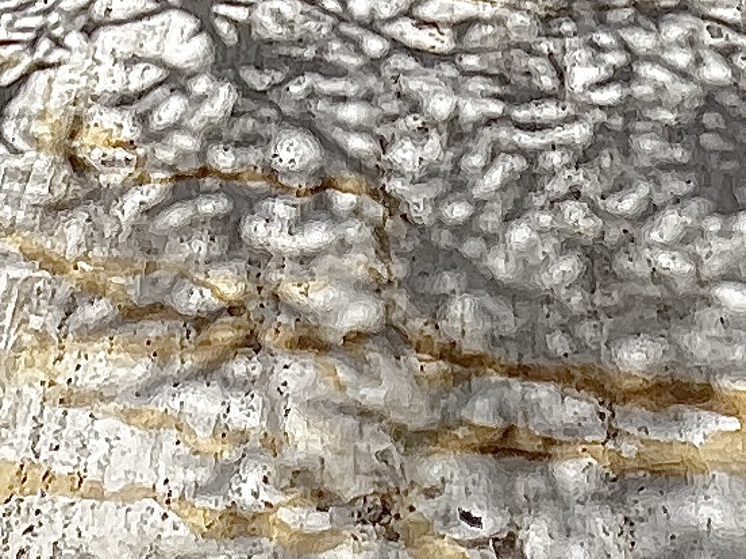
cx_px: 354
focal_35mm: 95
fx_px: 2047
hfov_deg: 20.6
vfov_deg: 9.6
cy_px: -1349
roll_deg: +0.5
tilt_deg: +1.1
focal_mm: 1.57
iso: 32
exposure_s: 1/1946
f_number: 1.8
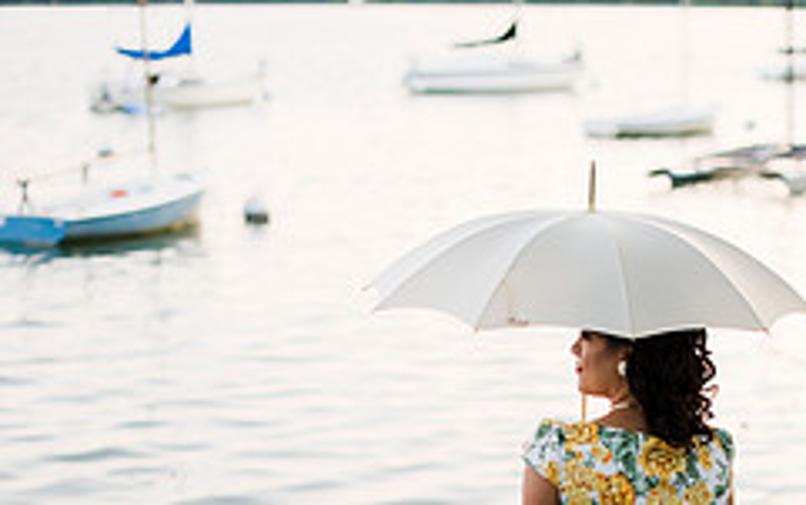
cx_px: 475
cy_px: 572
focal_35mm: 95
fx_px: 2088
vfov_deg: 13.5
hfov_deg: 21.8
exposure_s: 1/200
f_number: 2
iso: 200
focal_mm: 50
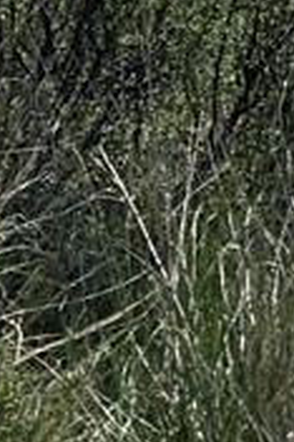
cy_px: -673
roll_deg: +1.5
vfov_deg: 6.2
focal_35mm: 315
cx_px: 528
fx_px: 3866
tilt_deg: +2.0
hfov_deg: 4.3
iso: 25
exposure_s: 1/4348
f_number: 2
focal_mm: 6
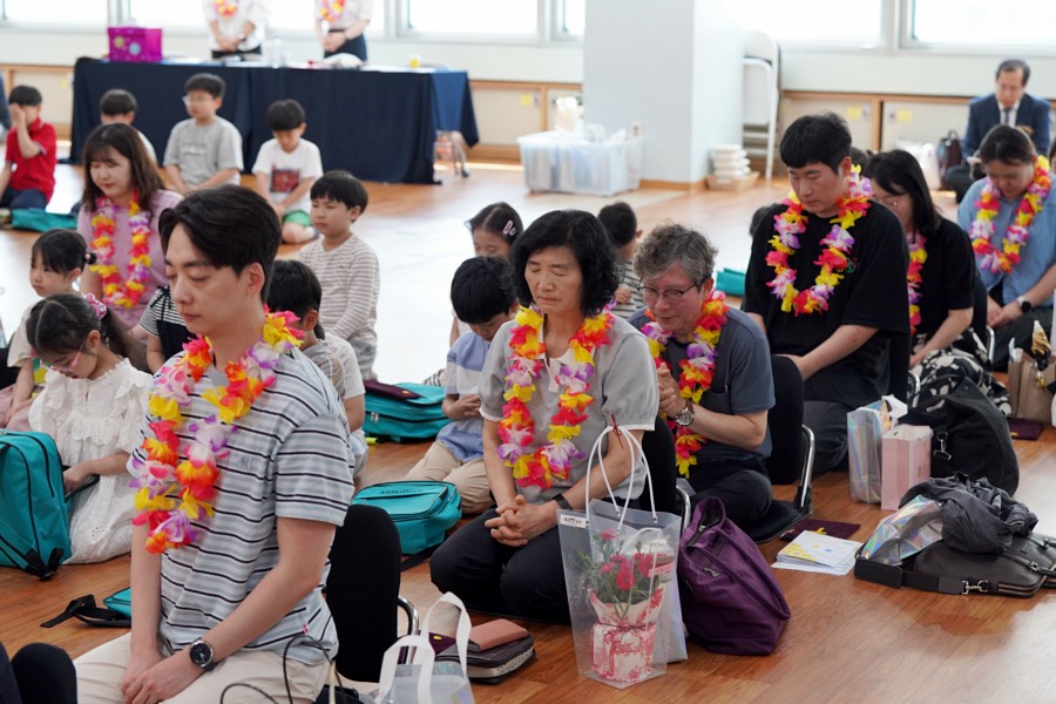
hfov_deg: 28.8
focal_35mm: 70
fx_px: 2053
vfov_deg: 19.5
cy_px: 352
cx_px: 528
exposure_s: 1/160
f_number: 4
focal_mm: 70
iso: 1600
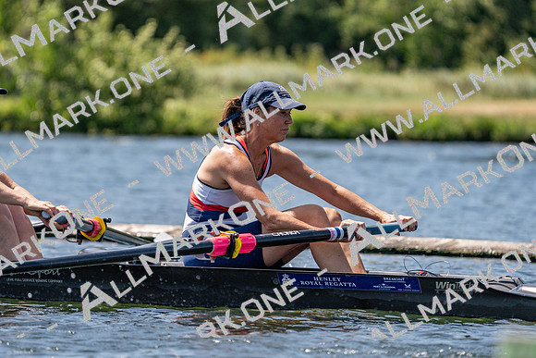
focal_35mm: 344
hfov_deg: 6.0
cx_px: 268
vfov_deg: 4.0
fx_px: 5123
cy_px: 179
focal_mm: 344
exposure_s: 1/2000
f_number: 6.3
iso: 400
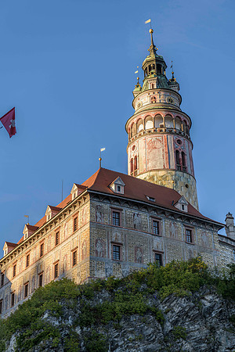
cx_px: 118
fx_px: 607
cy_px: 176
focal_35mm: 62
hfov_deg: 21.9
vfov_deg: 32.4
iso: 64
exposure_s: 1/200
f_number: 5
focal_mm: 62
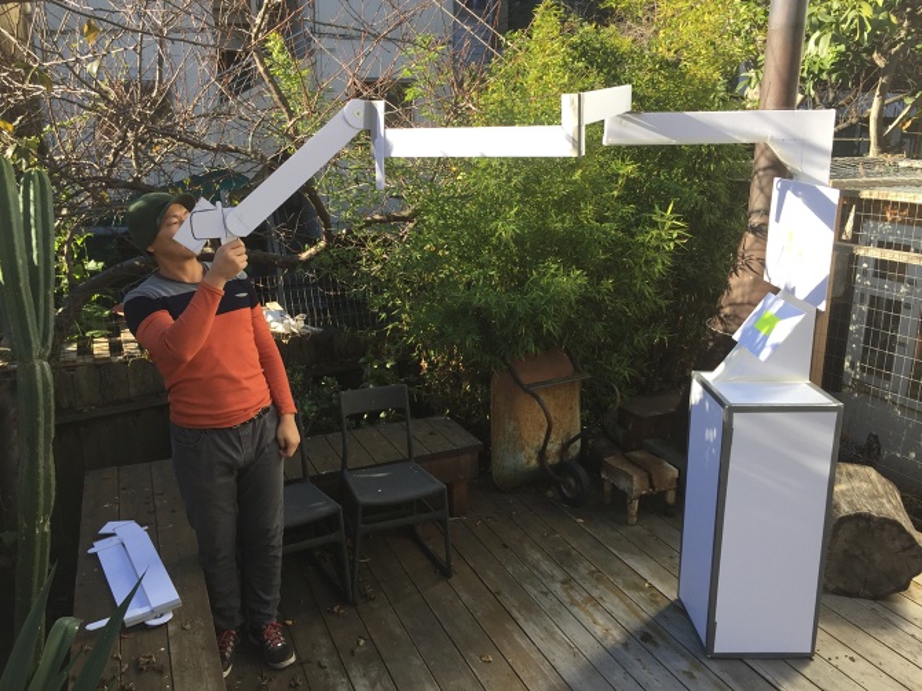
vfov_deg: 48.2
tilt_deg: -14.1
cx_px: 461
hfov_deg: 61.7
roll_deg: -1.0
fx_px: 772
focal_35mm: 29
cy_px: 346
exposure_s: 1/455
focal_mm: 4.15
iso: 32
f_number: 2.2
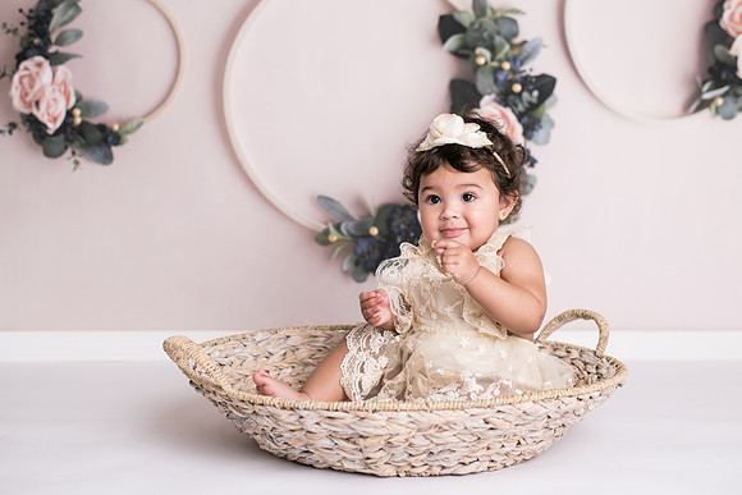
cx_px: 371
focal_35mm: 53
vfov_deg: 25.7
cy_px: 248
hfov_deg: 37.7
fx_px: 1086
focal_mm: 50
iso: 200
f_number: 3.5
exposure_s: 1/200
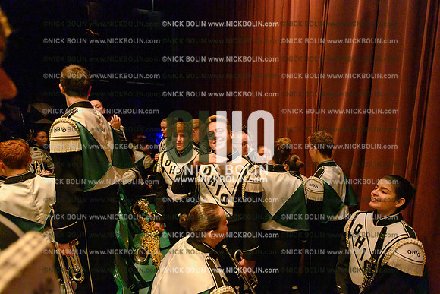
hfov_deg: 78.6
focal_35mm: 22
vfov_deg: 57.3
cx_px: 220
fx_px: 269
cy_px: 147
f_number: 2.8
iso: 25600
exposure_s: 1/320
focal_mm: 22
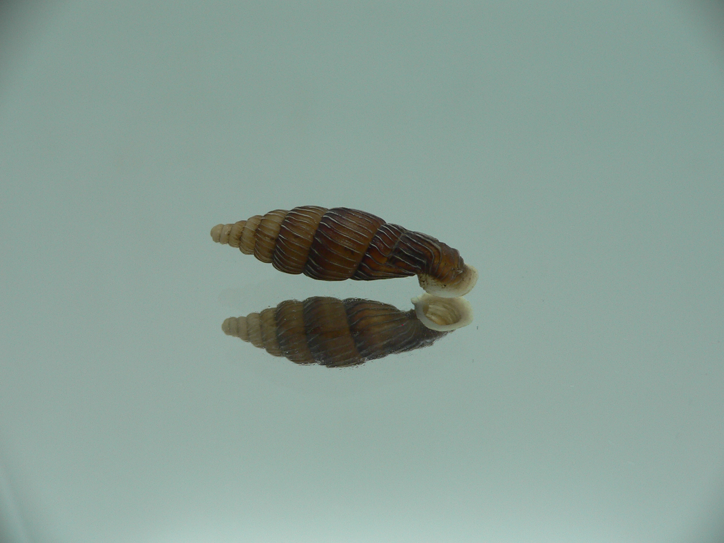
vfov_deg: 40.7
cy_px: 272
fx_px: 732
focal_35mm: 35
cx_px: 362
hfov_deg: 52.6
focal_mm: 4.6
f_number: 2.8
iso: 80
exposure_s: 1/60
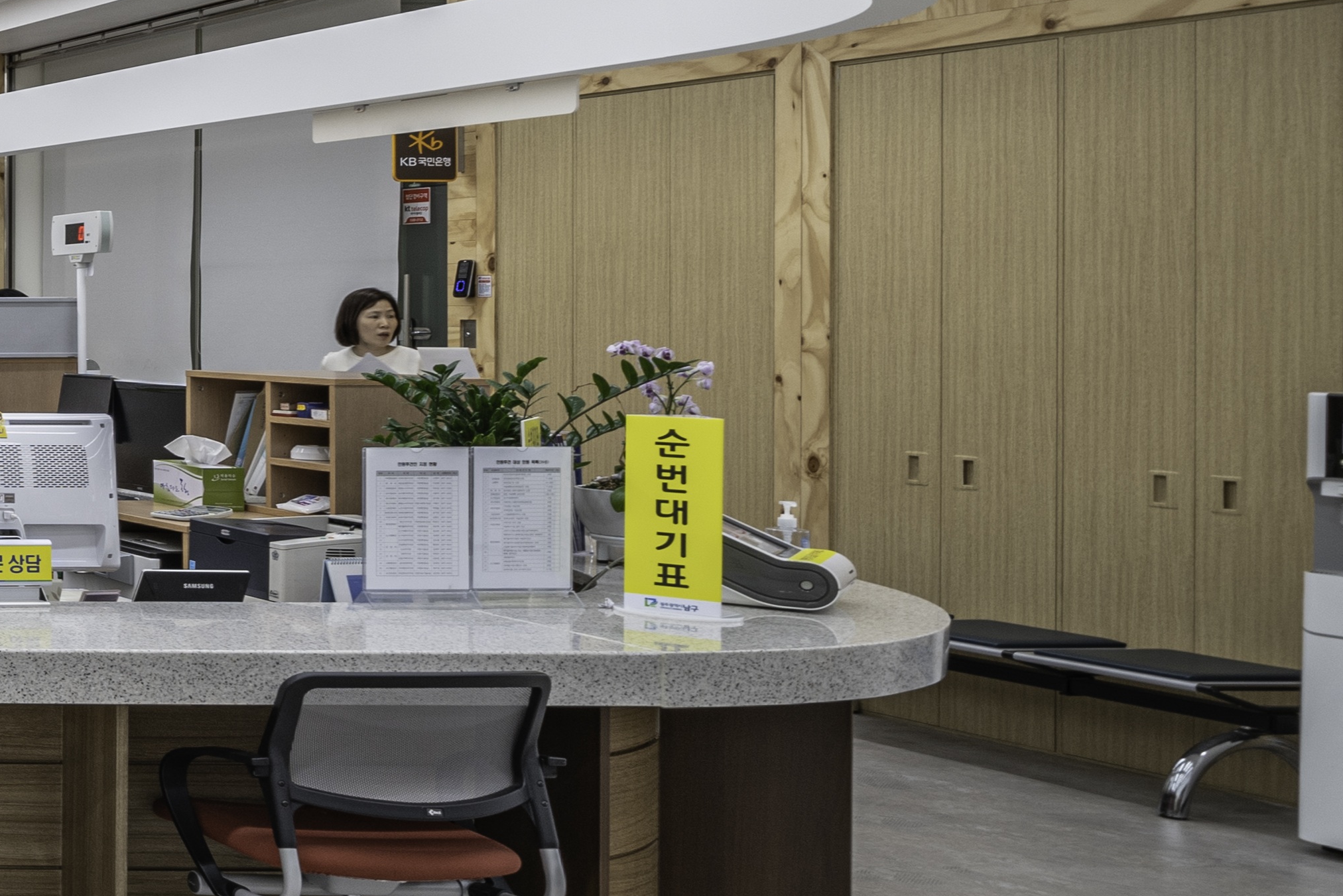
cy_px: 326
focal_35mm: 47
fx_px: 1754
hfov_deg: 22.5
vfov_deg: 28.5
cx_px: -1080
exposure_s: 1/15
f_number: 8
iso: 100
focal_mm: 12
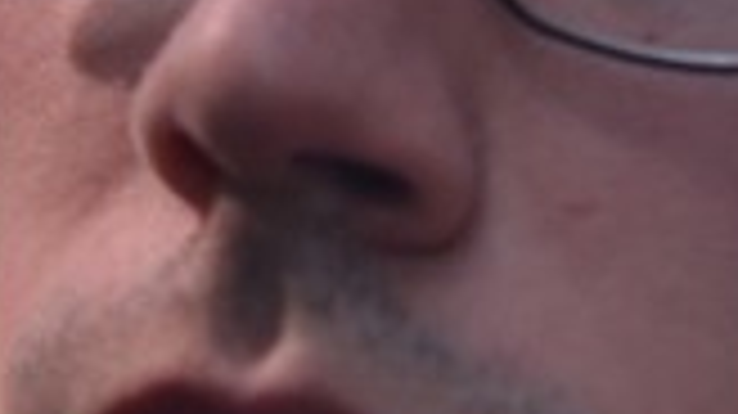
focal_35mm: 1326
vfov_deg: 0.9
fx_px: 25937
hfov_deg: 1.6
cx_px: 256
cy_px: -142
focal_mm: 135
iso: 100
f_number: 4.5
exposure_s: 1/200
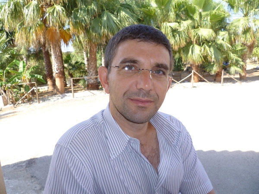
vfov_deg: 49.7
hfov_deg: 63.4
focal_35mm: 28
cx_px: 130
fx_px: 209
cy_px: 97
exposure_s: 1/320
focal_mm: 5
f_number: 2.8
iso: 100
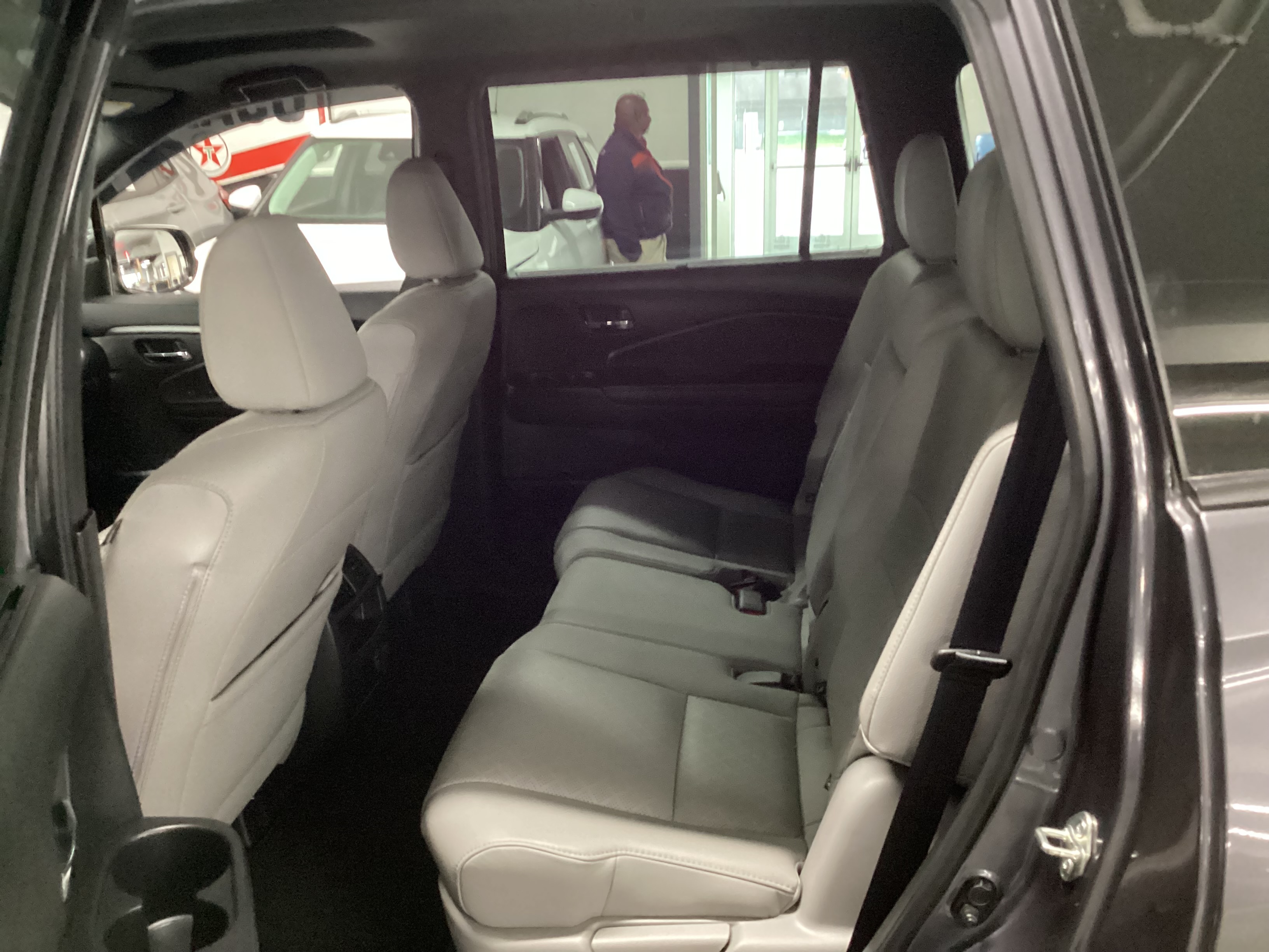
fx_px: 1136
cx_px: 634
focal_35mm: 31
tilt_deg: -19.1
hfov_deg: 58.4
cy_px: 476
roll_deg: +2.3
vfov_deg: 45.4
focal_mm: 3.3
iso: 640
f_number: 2.4
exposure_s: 1/25
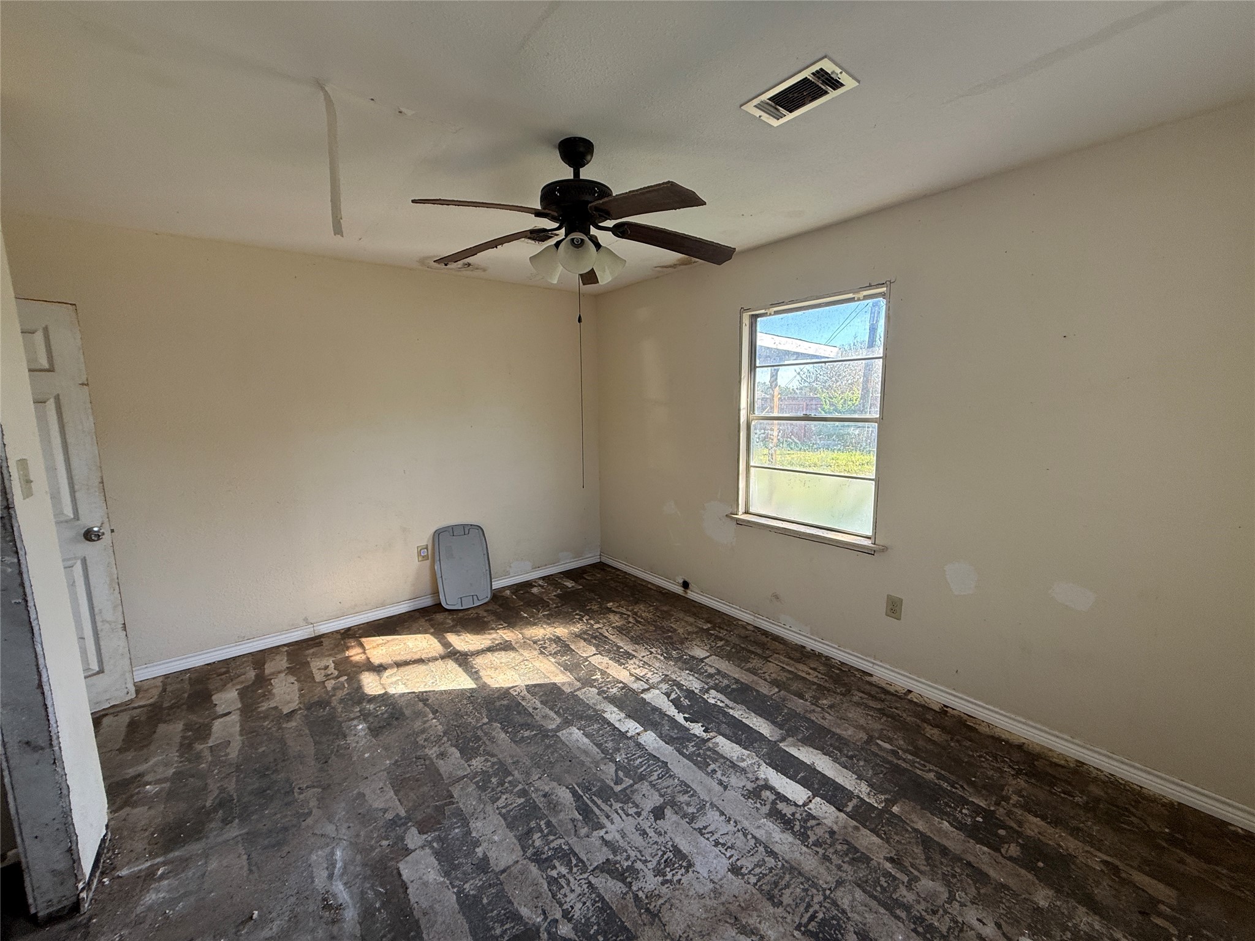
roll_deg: +0.5
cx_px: 628
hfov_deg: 102.1
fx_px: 508
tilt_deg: -7.6
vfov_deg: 85.7
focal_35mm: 14
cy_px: 470
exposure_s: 1/104
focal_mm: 2.22
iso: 64
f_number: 2.2
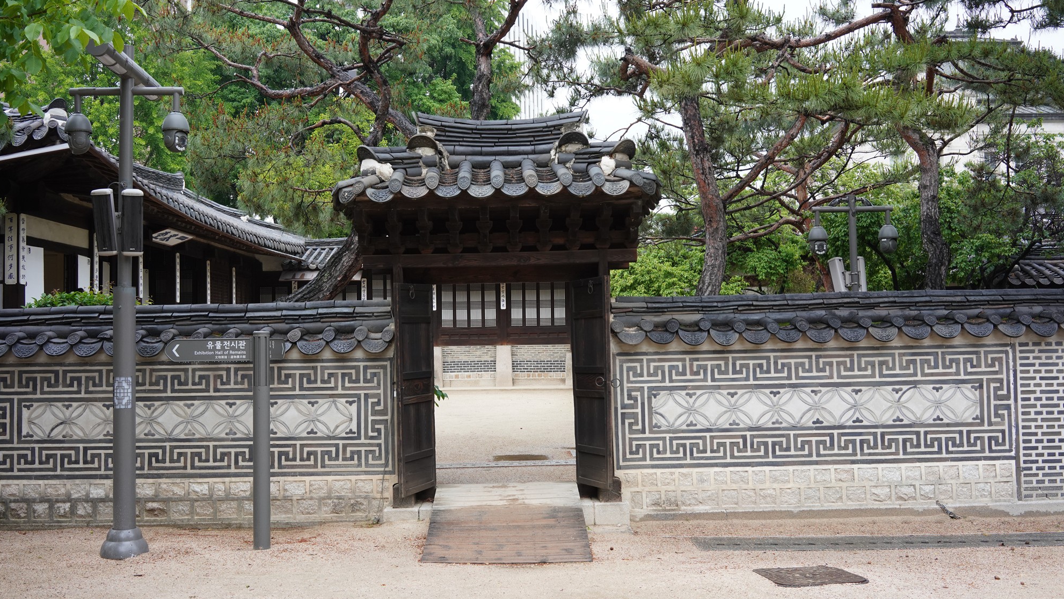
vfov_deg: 32.0
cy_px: 277
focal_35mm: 37
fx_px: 1044
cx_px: 532
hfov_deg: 54.0
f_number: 8
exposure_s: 1/125
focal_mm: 35
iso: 800
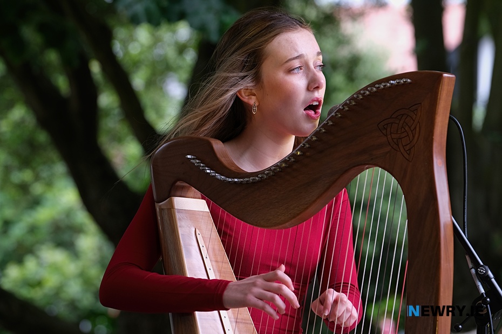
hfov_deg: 10.6
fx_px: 2705
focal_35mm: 194
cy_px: 167
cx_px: 251
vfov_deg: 7.1
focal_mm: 129.2
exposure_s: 1/180
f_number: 4.5
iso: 400
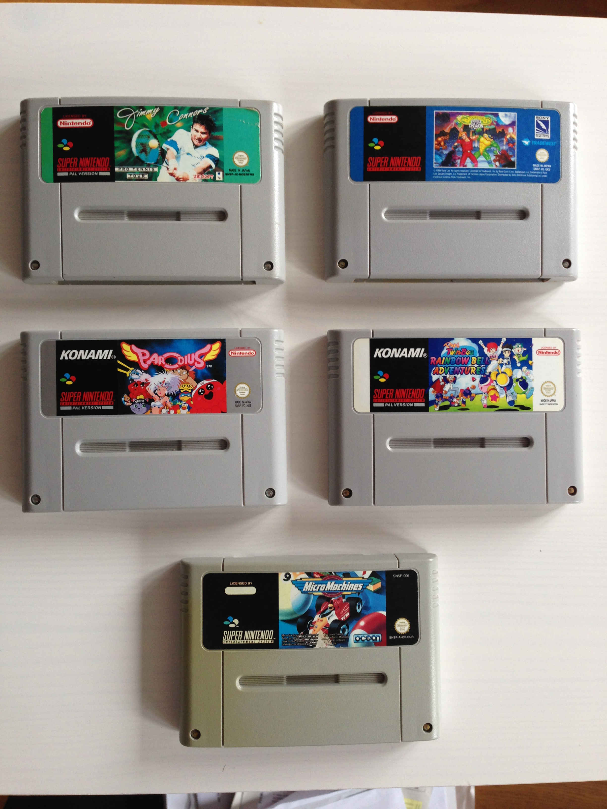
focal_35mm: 33
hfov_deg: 42.9
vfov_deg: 55.4
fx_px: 772
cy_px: 404
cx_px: 304
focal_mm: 4.12
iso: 64
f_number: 2.4
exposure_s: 1/20
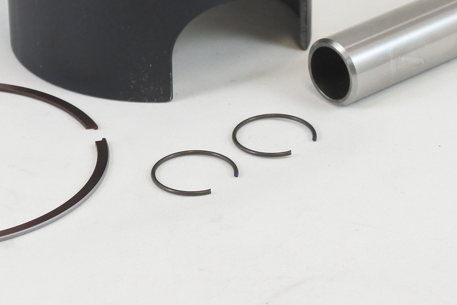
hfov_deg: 18.7
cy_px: -20
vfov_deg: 12.4
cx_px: 157
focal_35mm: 109
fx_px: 1384
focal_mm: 18.4
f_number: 4.5
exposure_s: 1/125
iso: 500
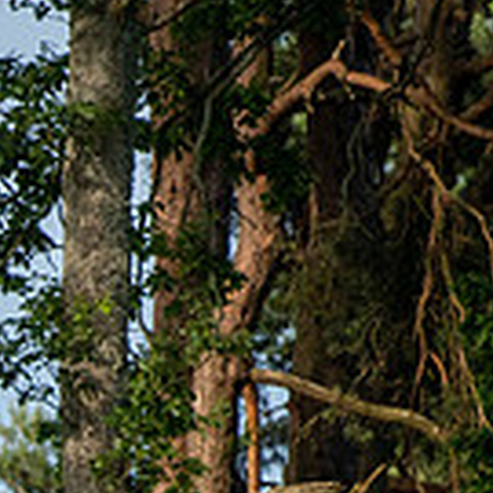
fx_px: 42538
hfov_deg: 0.7
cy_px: 752
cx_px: -290
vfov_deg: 0.7
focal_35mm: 2640
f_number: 5.6
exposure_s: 1/1250
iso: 400
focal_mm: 410
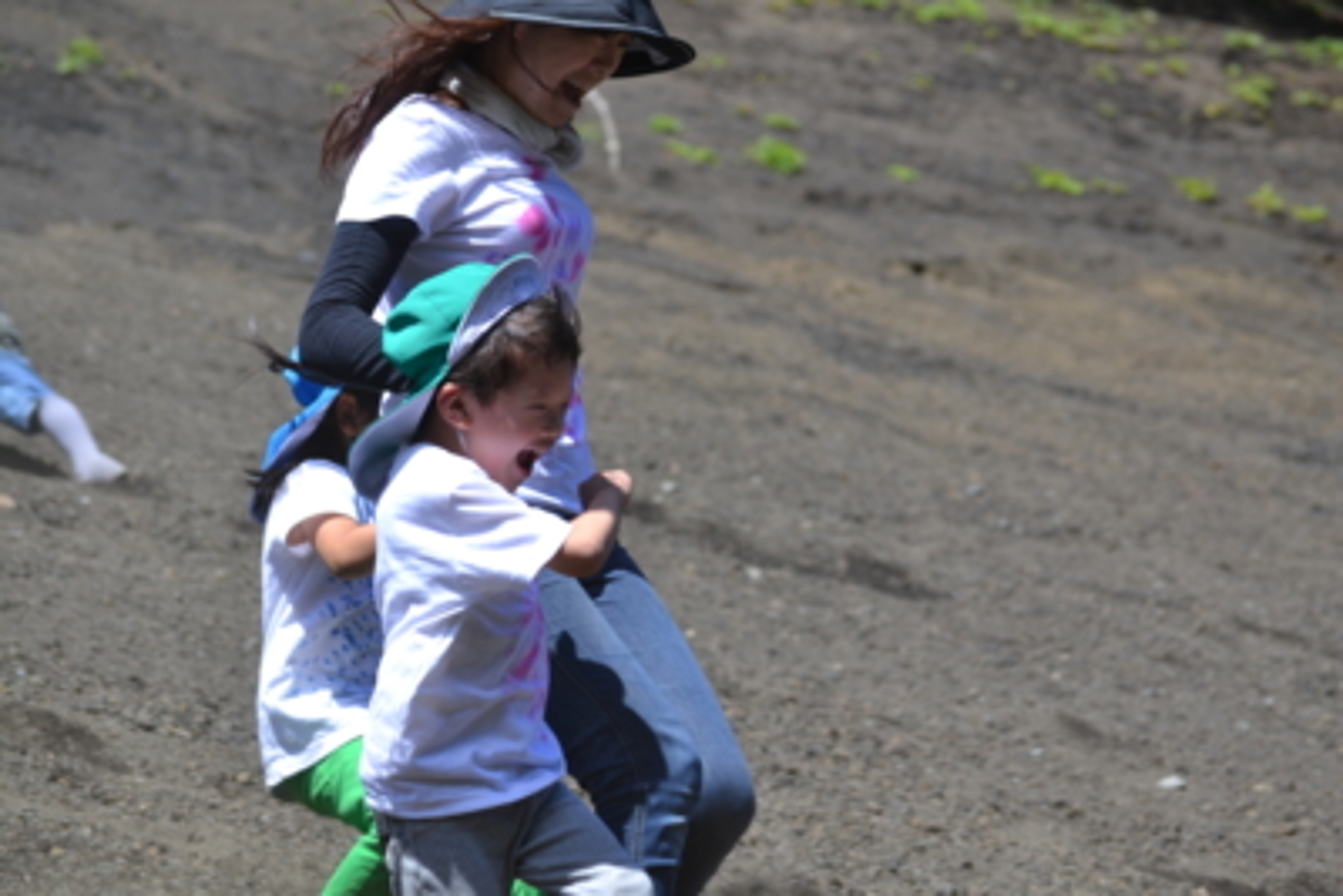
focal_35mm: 202
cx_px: 672
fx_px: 7557
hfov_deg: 10.2
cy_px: 448
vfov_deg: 6.8
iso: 100
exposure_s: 1/200
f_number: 7.1
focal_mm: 135
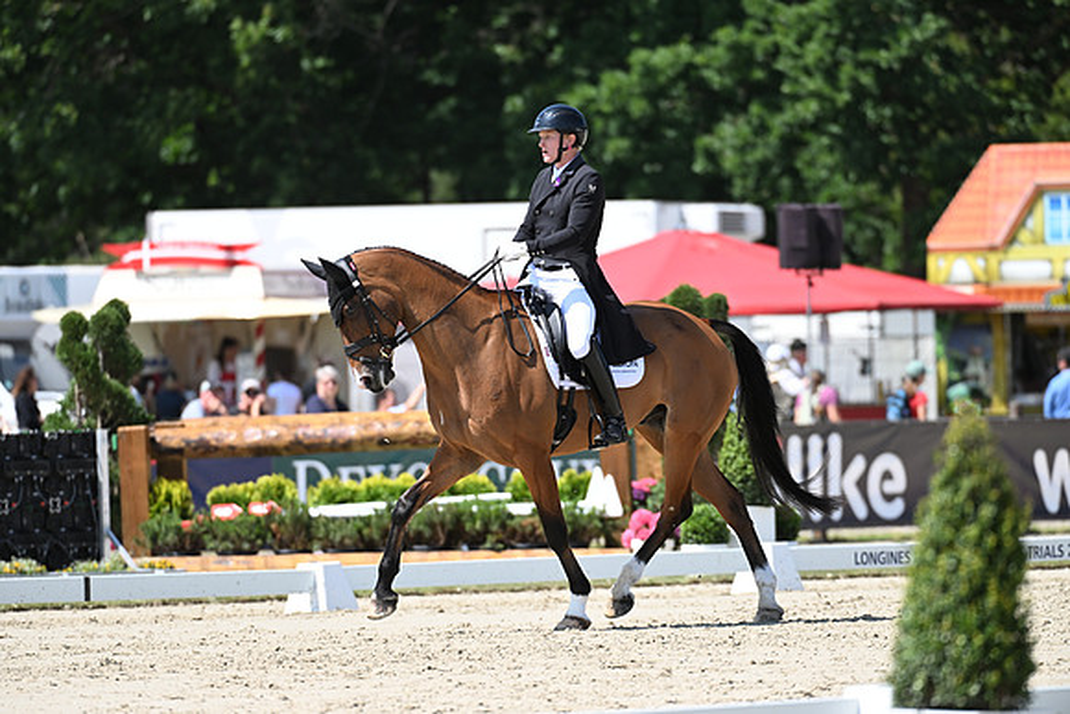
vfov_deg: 3.4
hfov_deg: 5.2
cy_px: 357
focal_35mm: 400
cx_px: 535
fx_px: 11891
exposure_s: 1/1600
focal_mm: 400
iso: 560
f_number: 5
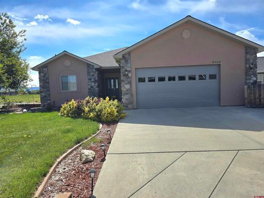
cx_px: 132
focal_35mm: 23
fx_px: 175
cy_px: 99
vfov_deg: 58.9
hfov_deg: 73.9
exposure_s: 1/1111
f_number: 1.7
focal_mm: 6.3
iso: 12
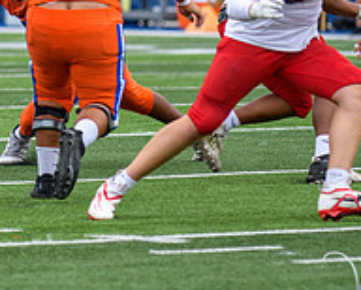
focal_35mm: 614
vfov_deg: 2.5
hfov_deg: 3.1
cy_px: 8
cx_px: -48
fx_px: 6567
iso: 320
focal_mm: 170
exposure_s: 1/800
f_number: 2.8
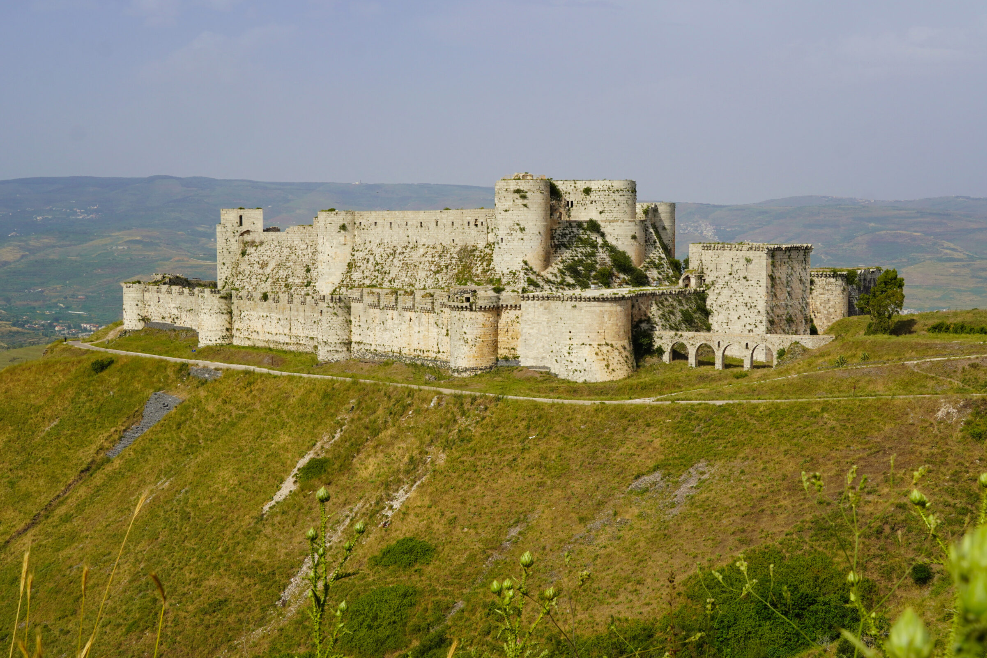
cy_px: 316
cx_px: 503
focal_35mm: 50
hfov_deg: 39.9
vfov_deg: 27.2
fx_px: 1358
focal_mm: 31
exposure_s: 1/200
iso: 100
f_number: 11
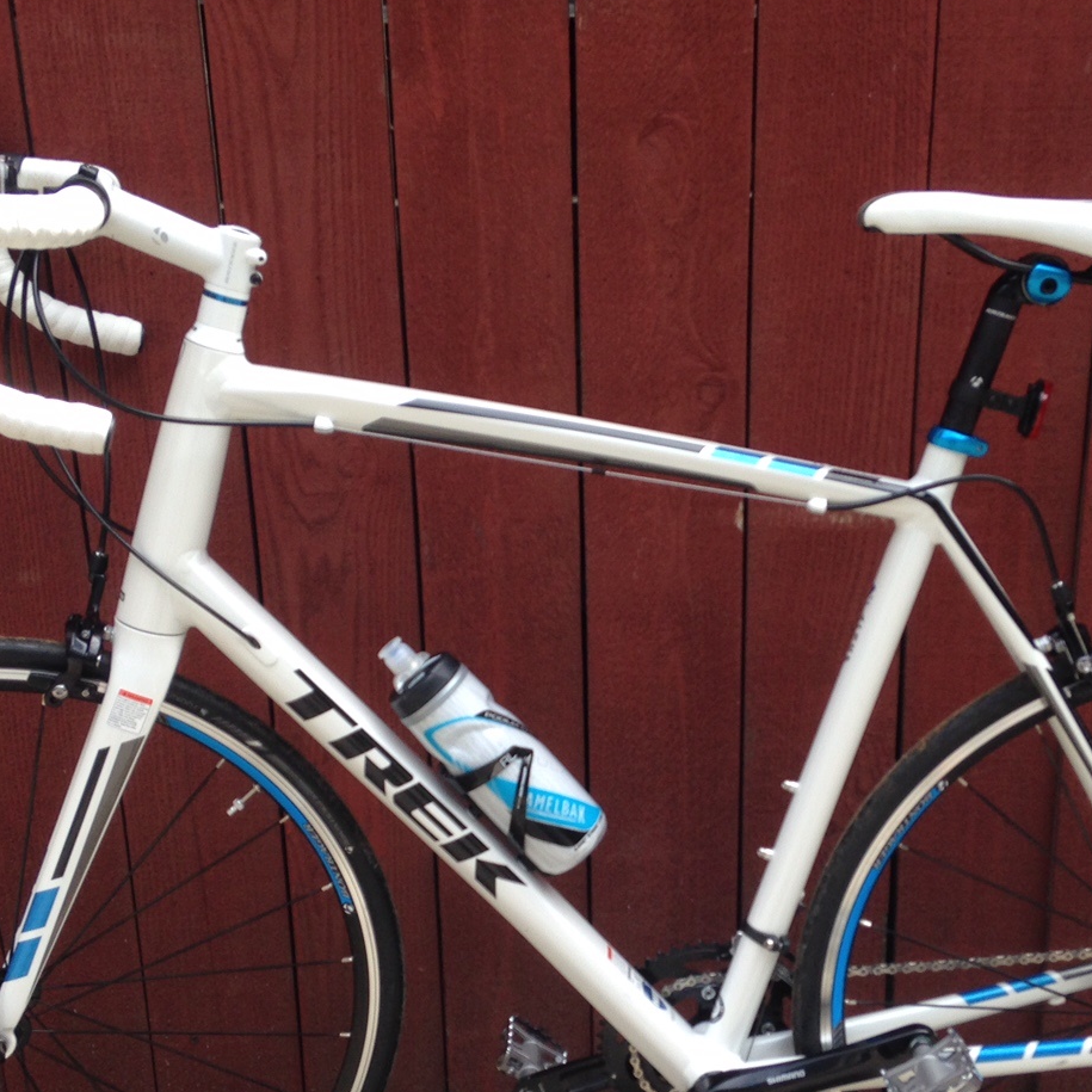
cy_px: 674
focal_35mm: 52
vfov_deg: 32.7
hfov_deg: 32.8
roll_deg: +0.7
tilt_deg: -20.0
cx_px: 570
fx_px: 1856
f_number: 2.4
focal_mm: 4.12
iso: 50
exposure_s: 1/398
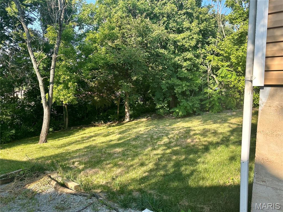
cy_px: 106
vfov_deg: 56.8
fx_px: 196
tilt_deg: -6.5
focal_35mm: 24
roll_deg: -0.2
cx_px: 142
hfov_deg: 71.6
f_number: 1.78
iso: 80
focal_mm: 6.86
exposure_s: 1/797
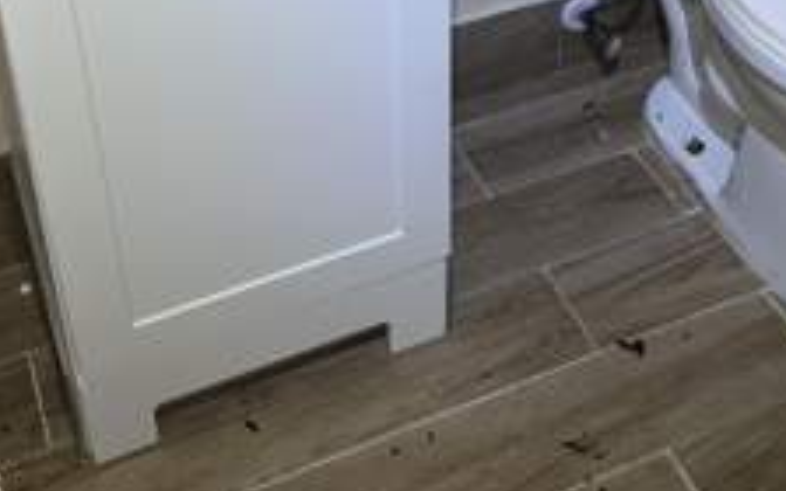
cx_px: 442
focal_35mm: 59
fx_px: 1264
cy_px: -89
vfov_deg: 20.6
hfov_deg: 34.5
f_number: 1.5
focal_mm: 5.7
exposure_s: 1/33
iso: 64
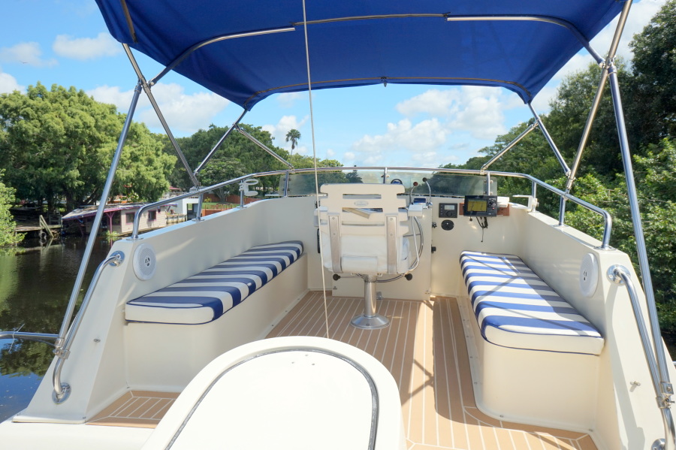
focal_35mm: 24
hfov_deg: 73.8
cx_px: 338
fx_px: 450
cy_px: 225
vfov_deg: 53.1
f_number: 8
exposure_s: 1/160
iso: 100
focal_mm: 16
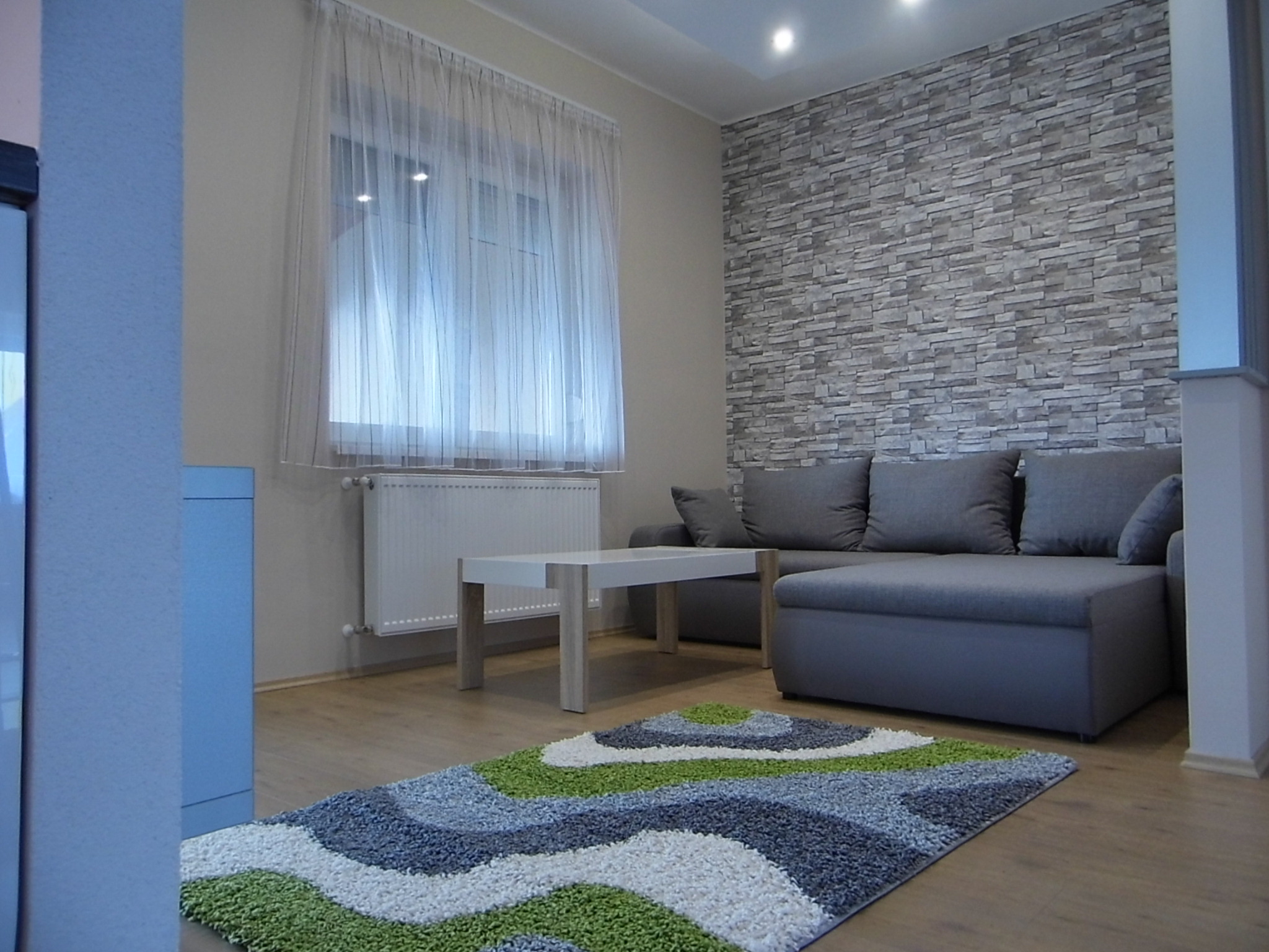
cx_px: 634
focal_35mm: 25
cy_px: 476
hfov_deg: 69.4
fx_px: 916
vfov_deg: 54.9
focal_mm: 4.5
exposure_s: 1/50
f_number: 3
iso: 100
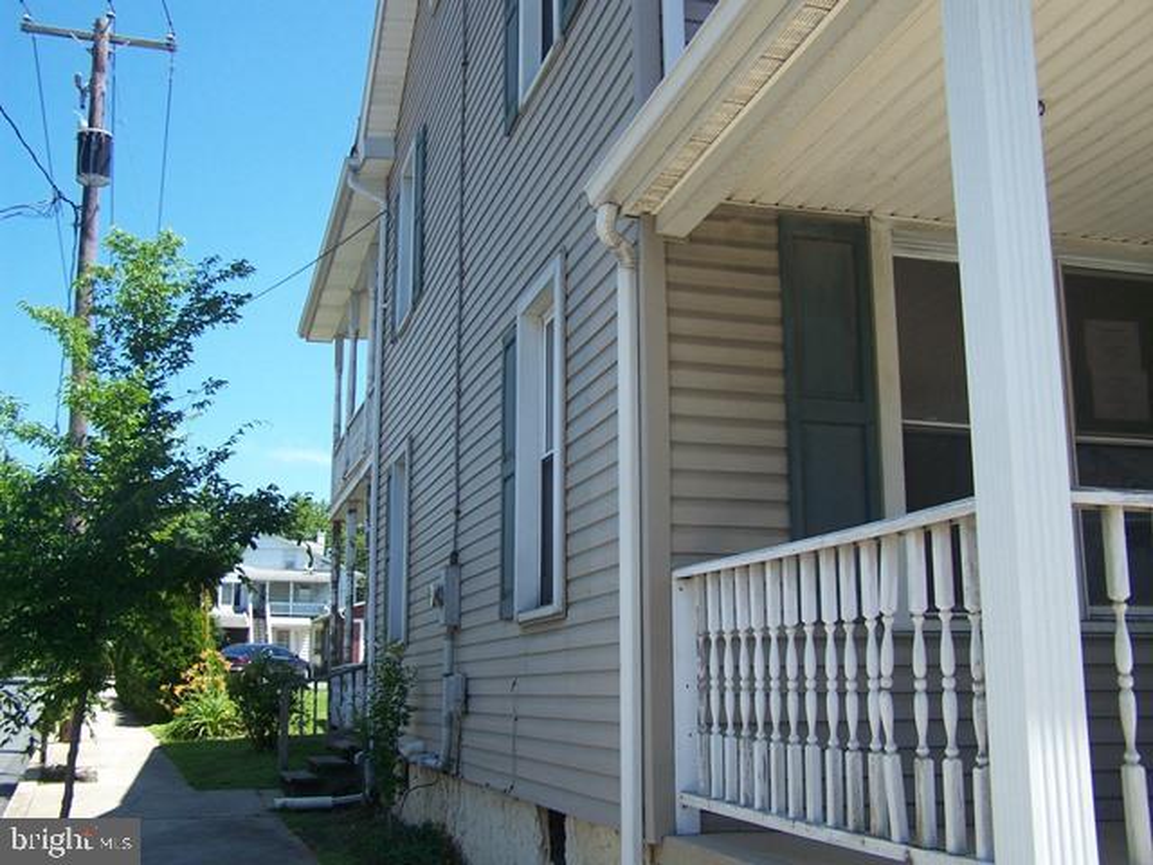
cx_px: 576
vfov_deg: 37.7
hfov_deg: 49.0
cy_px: 432
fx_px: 1266
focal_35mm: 38
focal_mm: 6.3
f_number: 2.8
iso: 80
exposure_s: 1/640
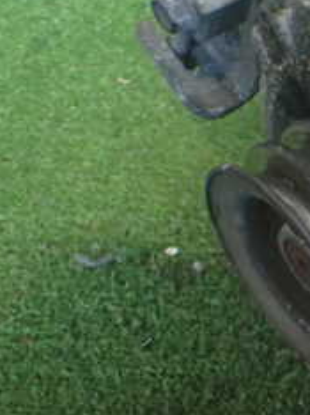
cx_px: 515
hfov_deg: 16.7
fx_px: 921
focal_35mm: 77
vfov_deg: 25.2
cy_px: 122
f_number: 2.3
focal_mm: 5.4
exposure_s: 1/100
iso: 800
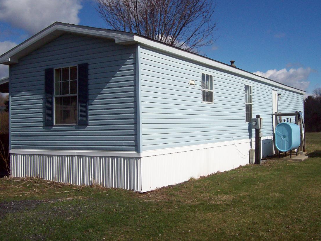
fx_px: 389
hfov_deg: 44.8
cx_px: 171
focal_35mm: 42
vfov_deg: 34.3
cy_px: 111
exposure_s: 1/1401
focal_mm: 6
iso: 80
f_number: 4.8
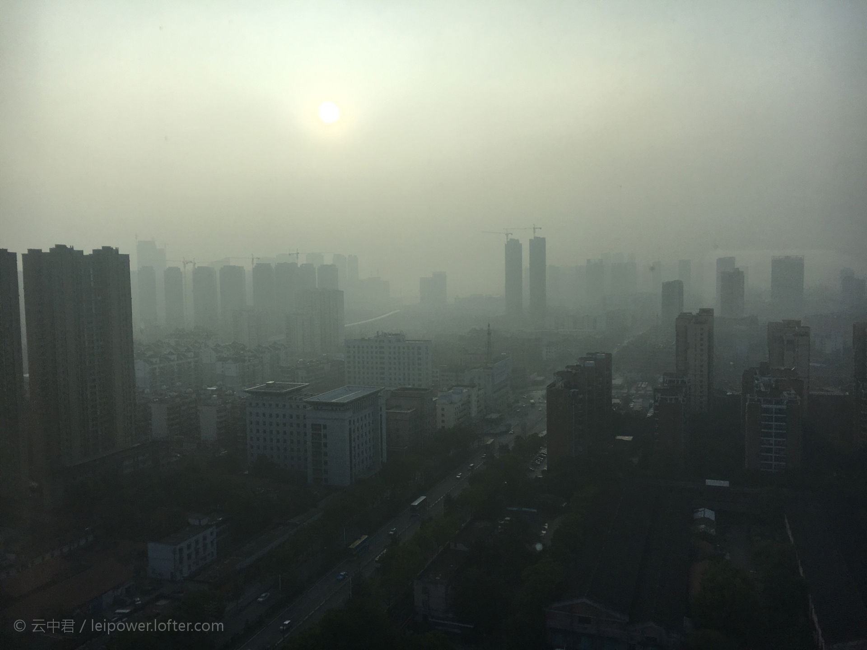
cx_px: 434
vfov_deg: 48.2
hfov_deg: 61.7
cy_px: 325
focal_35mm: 29
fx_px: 726
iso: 25
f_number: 2.2
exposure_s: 1/1399
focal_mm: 4.15
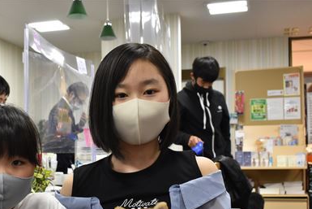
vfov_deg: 24.8
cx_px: 96
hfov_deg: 36.5
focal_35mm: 54
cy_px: 161
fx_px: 466
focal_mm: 23
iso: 1600
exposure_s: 1/100
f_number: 5
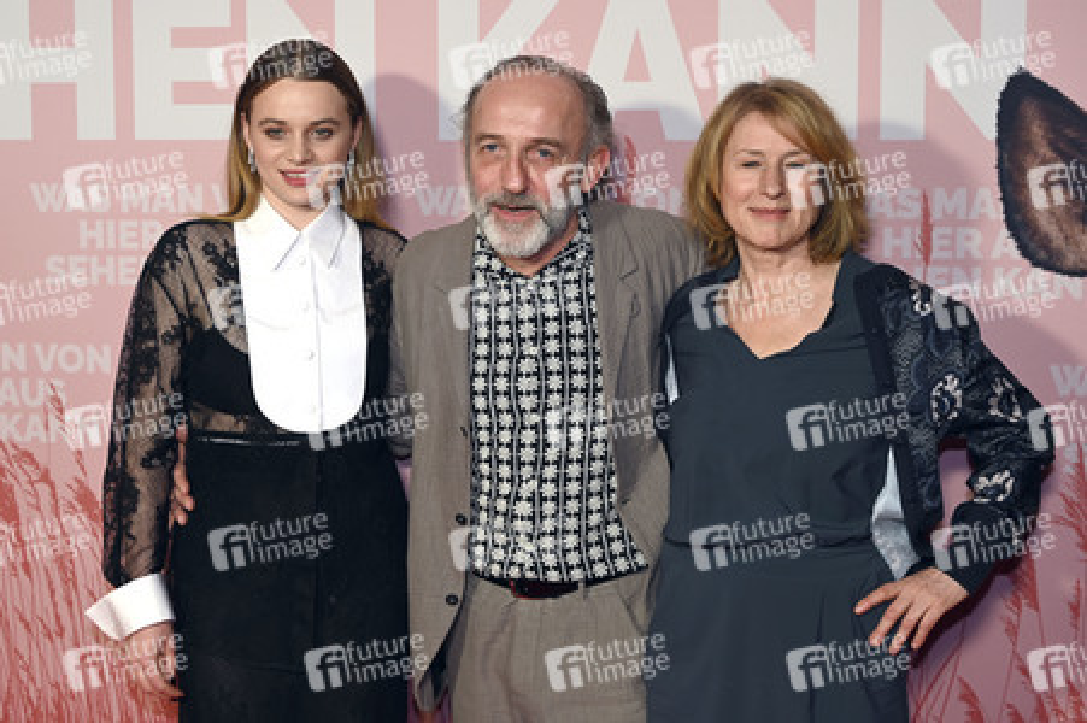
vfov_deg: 21.9
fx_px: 1871
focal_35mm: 62
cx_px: 544
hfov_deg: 32.4
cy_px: 362
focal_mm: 62
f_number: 4
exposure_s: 1/100
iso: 320
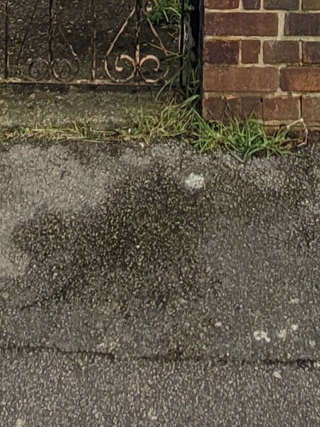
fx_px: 1036
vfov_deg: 14.8
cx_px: 167
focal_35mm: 84
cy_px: -593
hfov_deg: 17.6
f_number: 2.2
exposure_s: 1/1521
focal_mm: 1.74
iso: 40
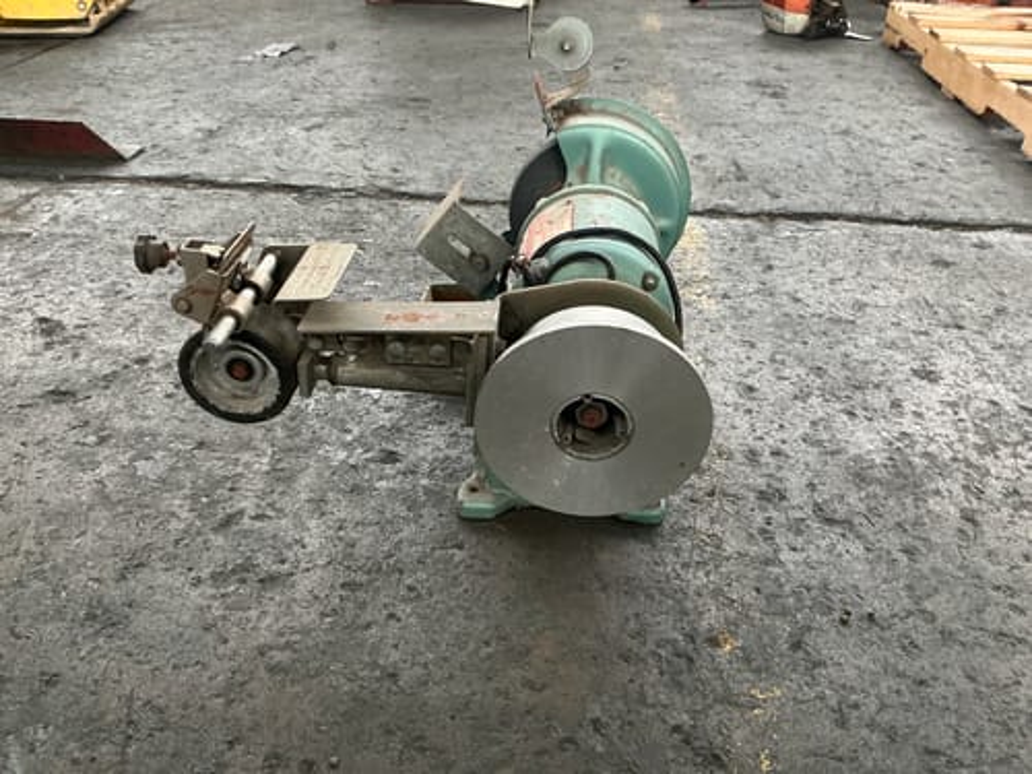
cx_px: 516
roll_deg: -3.3
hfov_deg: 63.4
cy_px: 387
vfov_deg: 49.7
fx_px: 835
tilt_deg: -33.8
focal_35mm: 28
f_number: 1.8
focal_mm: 3
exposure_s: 1/60
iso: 160
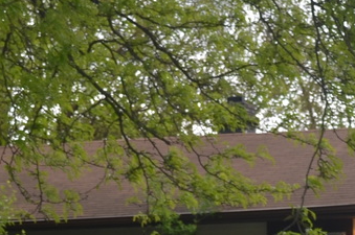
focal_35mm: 202
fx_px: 1989
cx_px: 297
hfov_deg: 10.2
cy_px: 303
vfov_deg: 6.7
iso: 100
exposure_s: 1/200
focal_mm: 28
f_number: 5
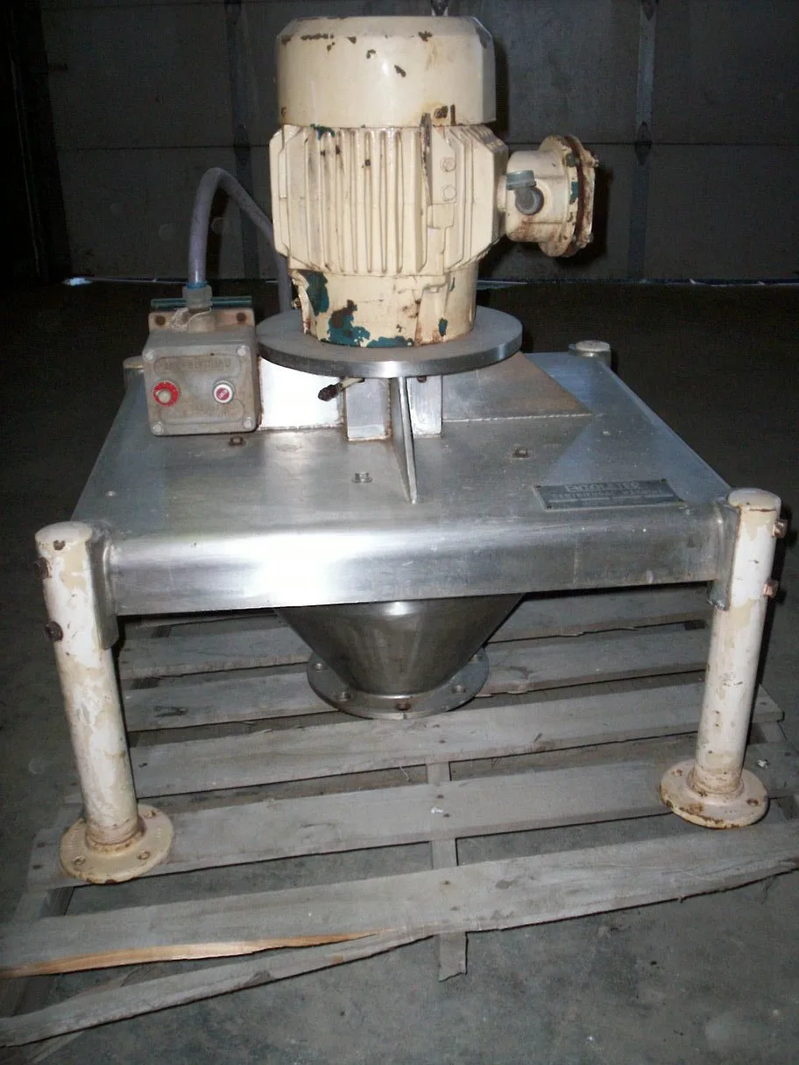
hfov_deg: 39.7
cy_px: 532
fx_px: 1108
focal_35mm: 36
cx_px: 400
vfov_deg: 51.4
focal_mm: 5.9
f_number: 4.5
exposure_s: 1/64
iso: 140
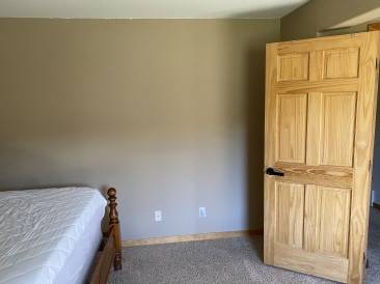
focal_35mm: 26
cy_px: 142
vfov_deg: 53.0
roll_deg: +1.9
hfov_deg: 67.3
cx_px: 190
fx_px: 285
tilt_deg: -8.9
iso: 250
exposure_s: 1/60
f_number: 1.8
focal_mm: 4.25
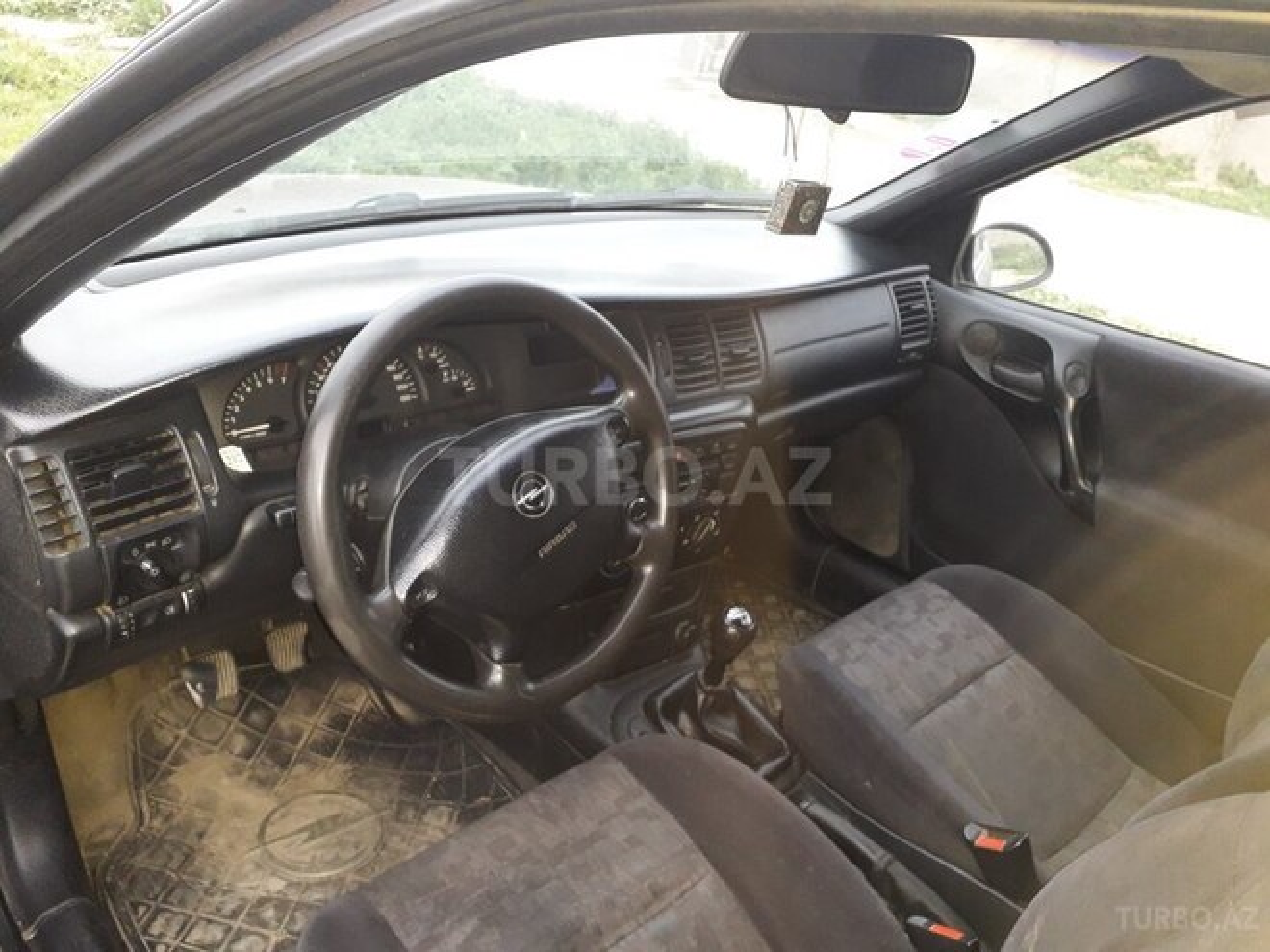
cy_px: 476
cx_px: 635
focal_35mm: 27
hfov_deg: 65.3
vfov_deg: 51.4
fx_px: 991
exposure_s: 1/33
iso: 200
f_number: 1.9
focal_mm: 3.6
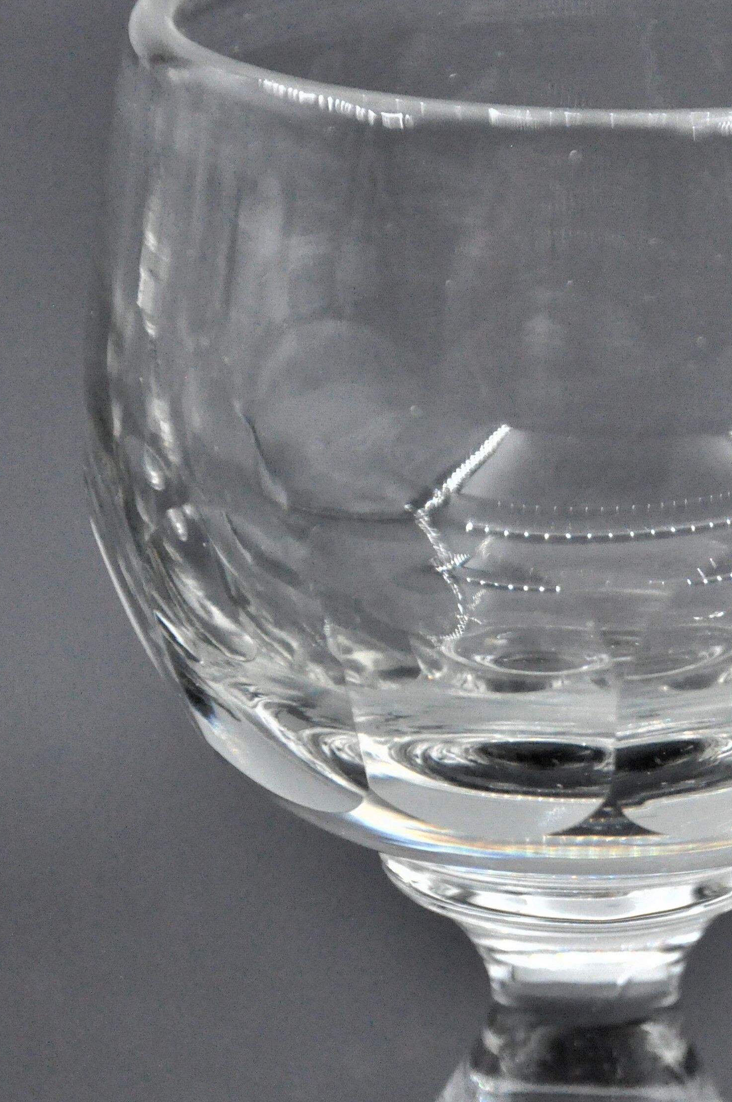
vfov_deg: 6.8
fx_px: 9293
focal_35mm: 304
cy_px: 840
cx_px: 643
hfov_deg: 4.5
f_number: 5.6
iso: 3200
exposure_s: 1/1600
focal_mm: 105
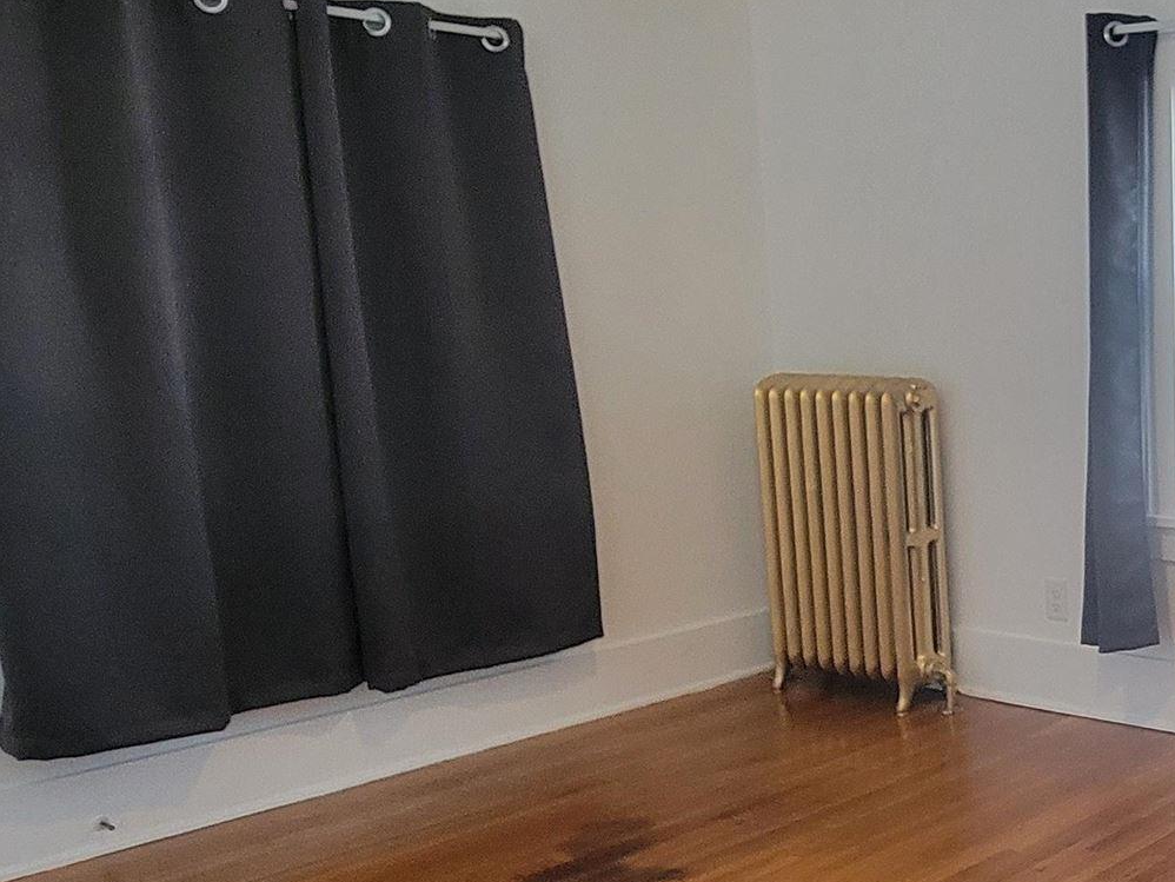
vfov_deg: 35.7
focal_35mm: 40
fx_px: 1358
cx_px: 1261
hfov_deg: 39.3
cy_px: 561
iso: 400
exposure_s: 1/40
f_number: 2.2
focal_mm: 2.2
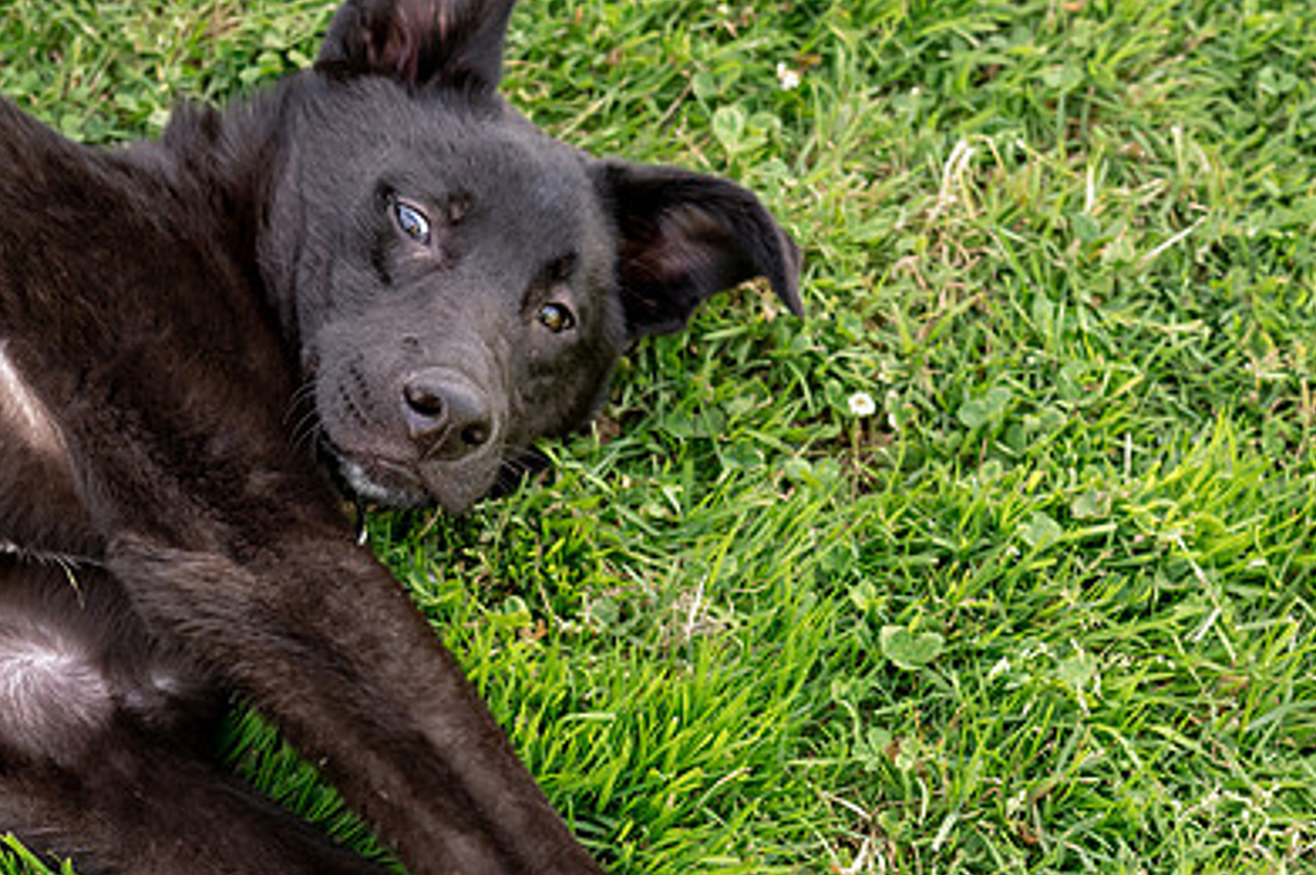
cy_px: 596
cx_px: 478
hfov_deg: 22.8
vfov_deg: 15.3
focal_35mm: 89
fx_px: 3251
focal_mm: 40
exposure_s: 1/400
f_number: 3.2
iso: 2000
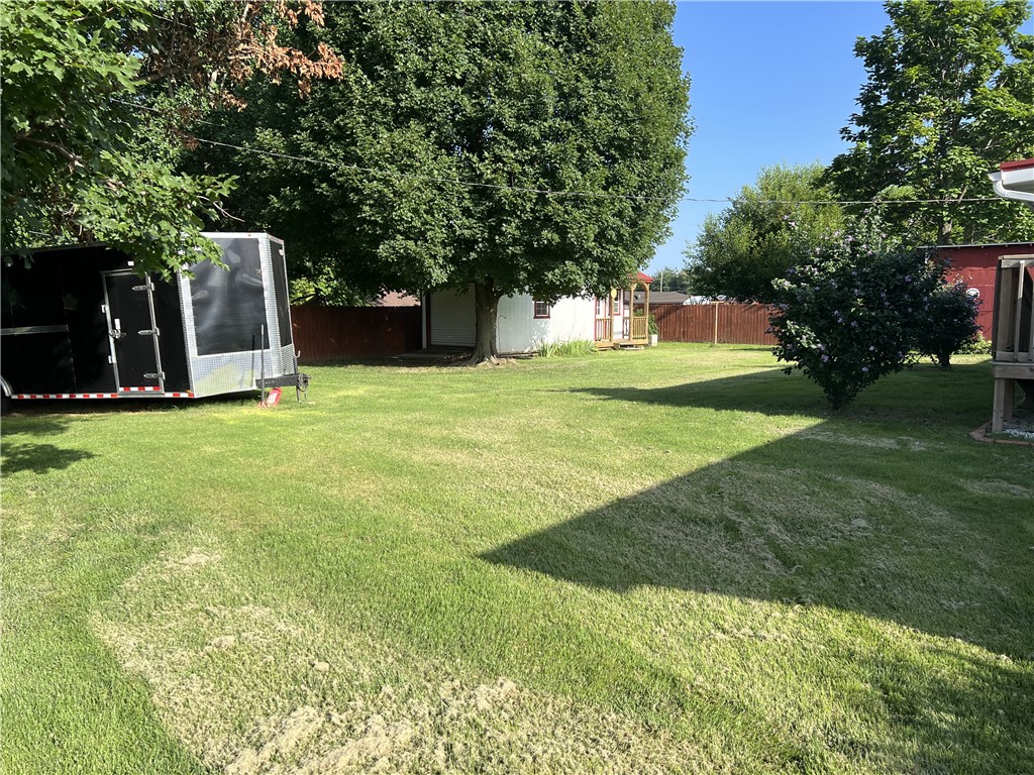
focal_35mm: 26
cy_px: 388
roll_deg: +0.8
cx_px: 517
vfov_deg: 53.1
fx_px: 777
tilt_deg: -5.8
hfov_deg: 67.3
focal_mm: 5.7
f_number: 1.5
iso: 50
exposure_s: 1/1838
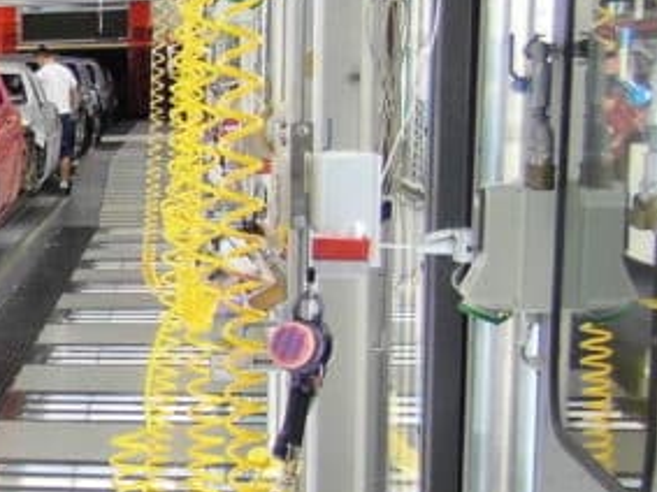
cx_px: -457
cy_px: 415
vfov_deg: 14.0
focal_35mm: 105
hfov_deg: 16.3
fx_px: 1992
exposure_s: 1/80
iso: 100
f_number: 3.2
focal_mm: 5.2
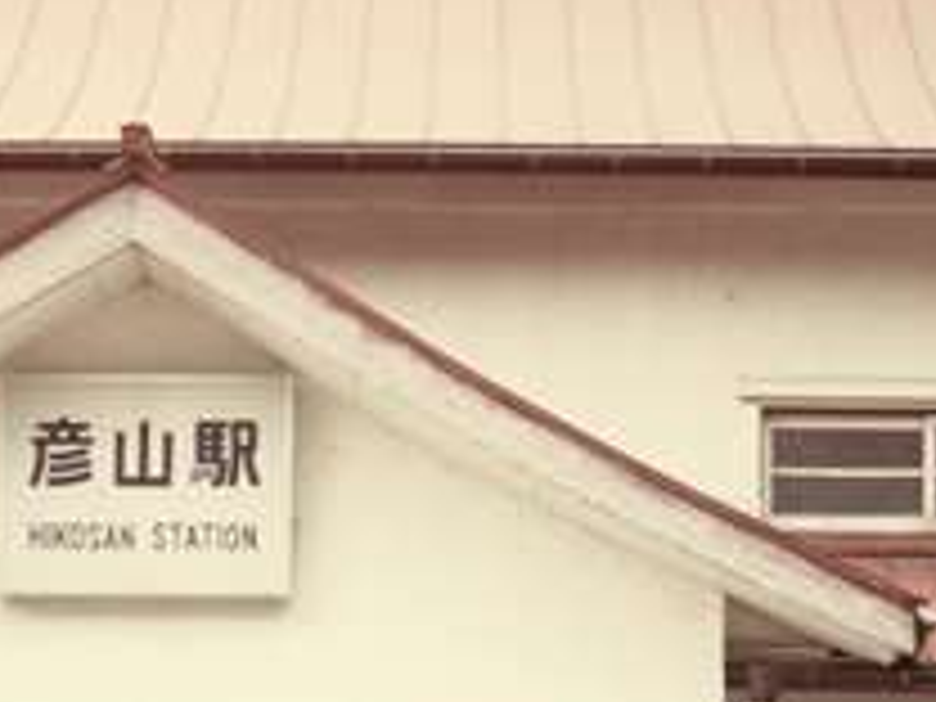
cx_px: 230
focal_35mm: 173
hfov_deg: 11.4
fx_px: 4678
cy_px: 580
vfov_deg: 8.6
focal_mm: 45
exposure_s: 1/80
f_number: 4.2
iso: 320
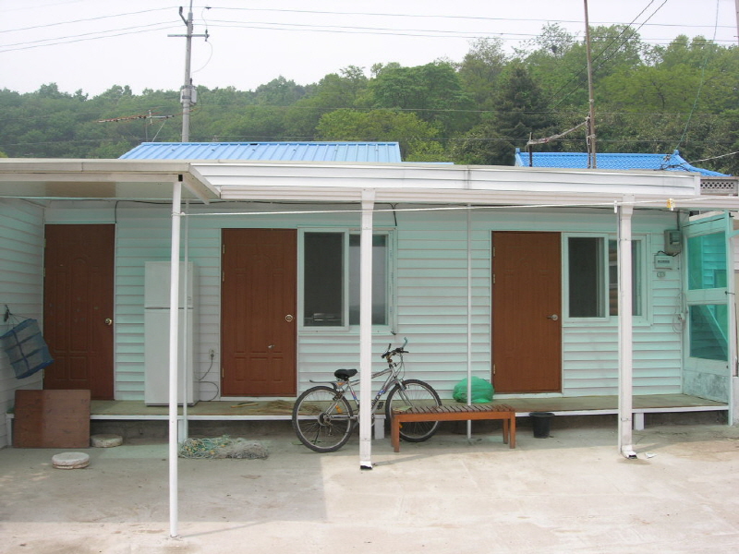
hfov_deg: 49.0
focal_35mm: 38
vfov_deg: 37.7
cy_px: 277
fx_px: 811
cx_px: 370
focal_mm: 7.8
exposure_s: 1/488
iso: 64
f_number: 4.8
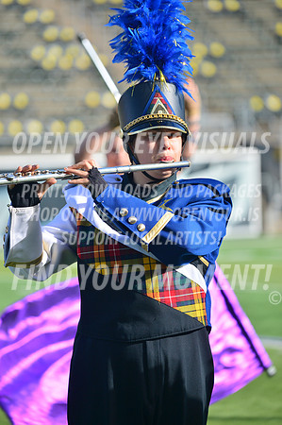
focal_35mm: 270
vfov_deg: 7.6
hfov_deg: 5.1
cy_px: 212
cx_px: 141
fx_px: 3180
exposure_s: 1/640
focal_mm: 270
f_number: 5.6
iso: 125
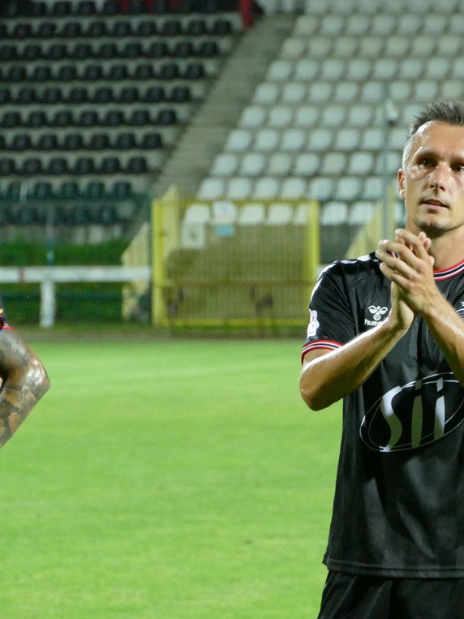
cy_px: 309
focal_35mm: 306
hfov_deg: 4.9
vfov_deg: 6.5
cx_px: 380
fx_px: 5470
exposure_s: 1/320
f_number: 4
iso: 3200
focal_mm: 76.94
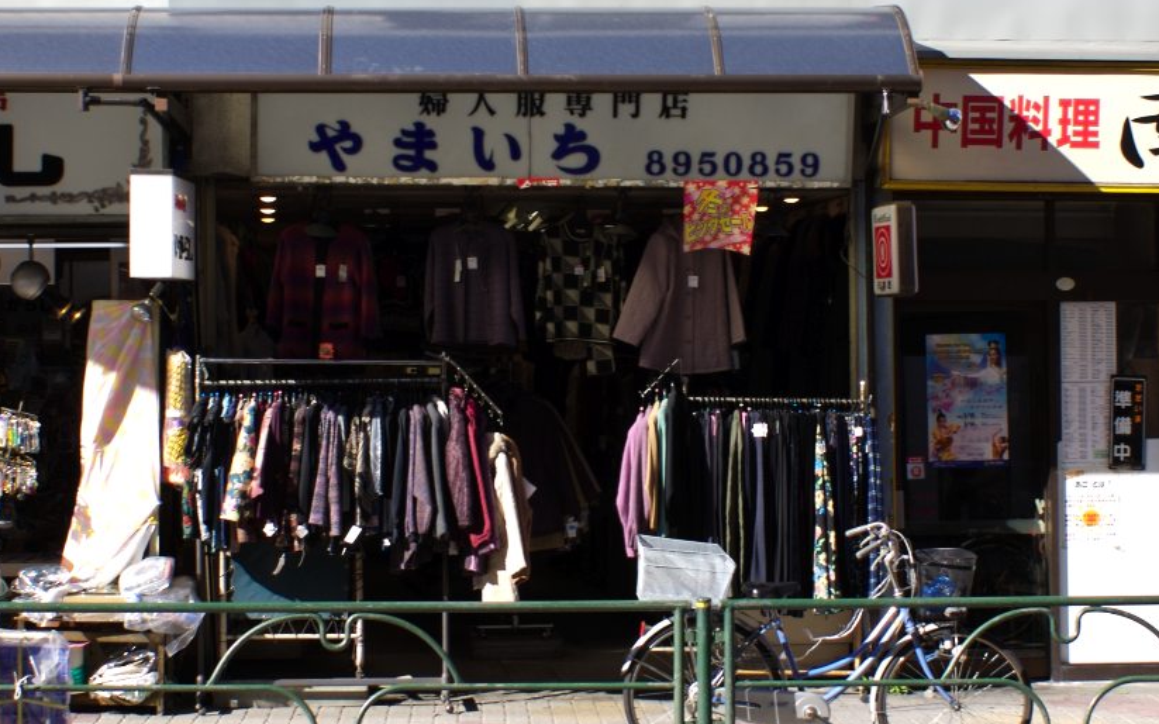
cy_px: 408
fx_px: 1642
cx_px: 515
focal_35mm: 52
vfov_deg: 24.8
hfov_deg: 38.8
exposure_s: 1/100
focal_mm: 28
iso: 100
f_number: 8
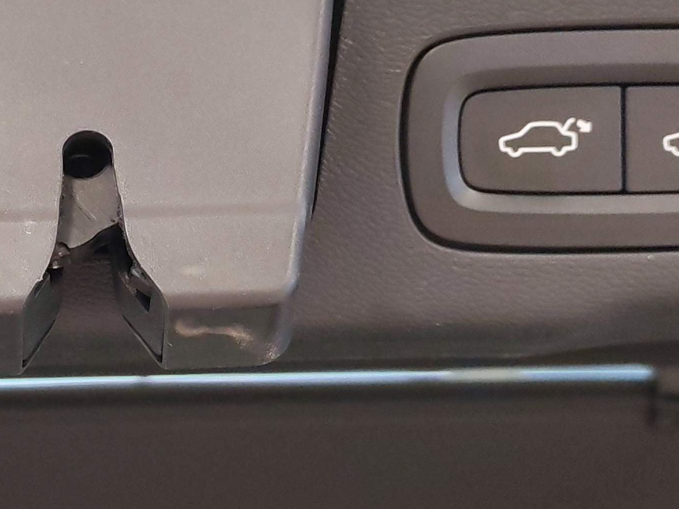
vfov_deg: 14.8
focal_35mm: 100
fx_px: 1962
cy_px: 238
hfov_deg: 19.3
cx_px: 78
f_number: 1.9
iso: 1600
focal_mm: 6.12
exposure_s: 1/100
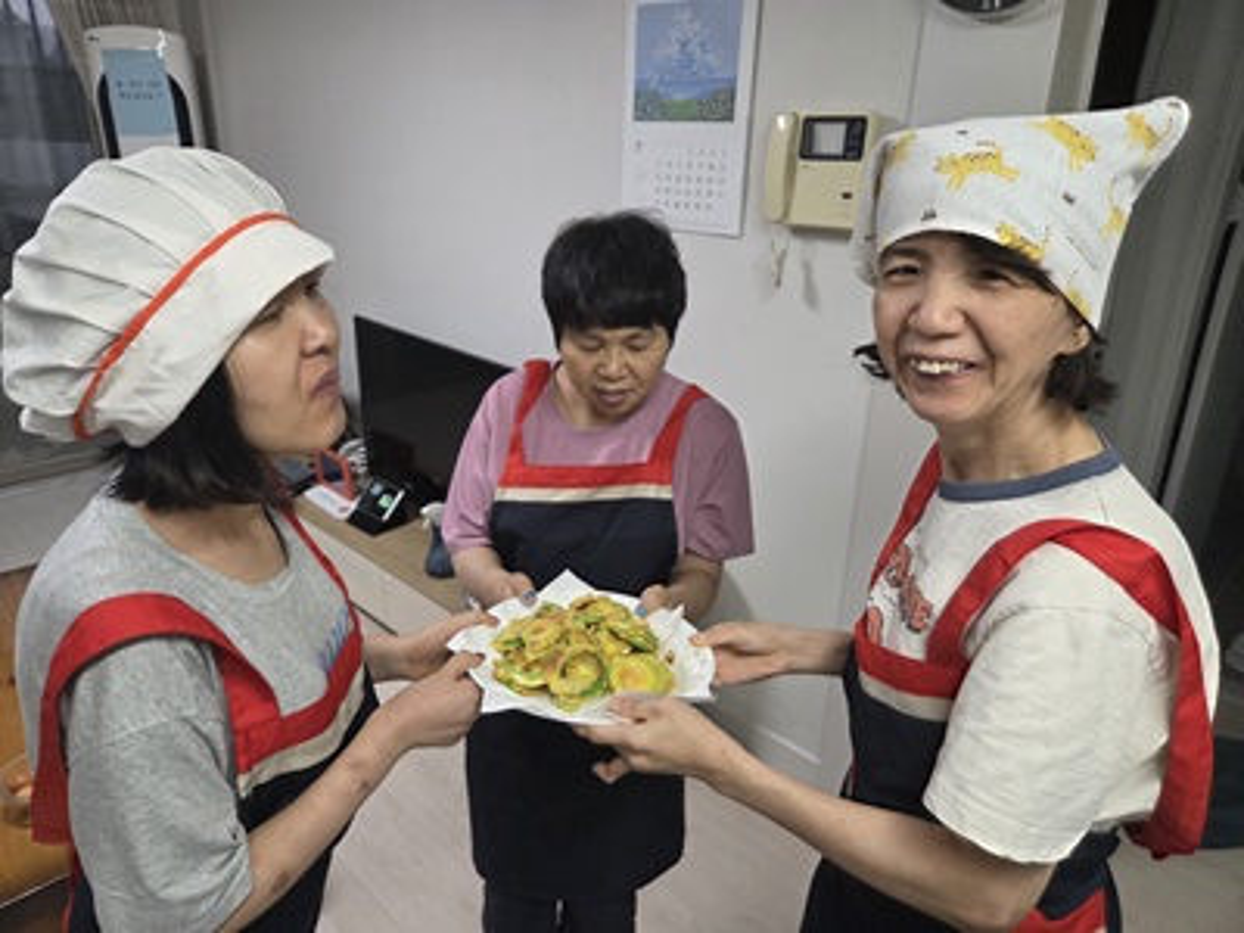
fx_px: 827
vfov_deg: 58.9
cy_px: 466
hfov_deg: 73.9
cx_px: 622
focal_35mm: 23
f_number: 1.8
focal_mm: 5.4
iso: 320
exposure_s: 1/120
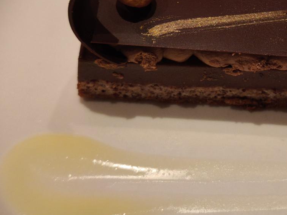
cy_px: 48
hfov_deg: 25.6
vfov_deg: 19.5
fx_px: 622
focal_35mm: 75
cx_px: 227
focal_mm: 6.57
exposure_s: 1/60
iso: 400
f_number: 1.6
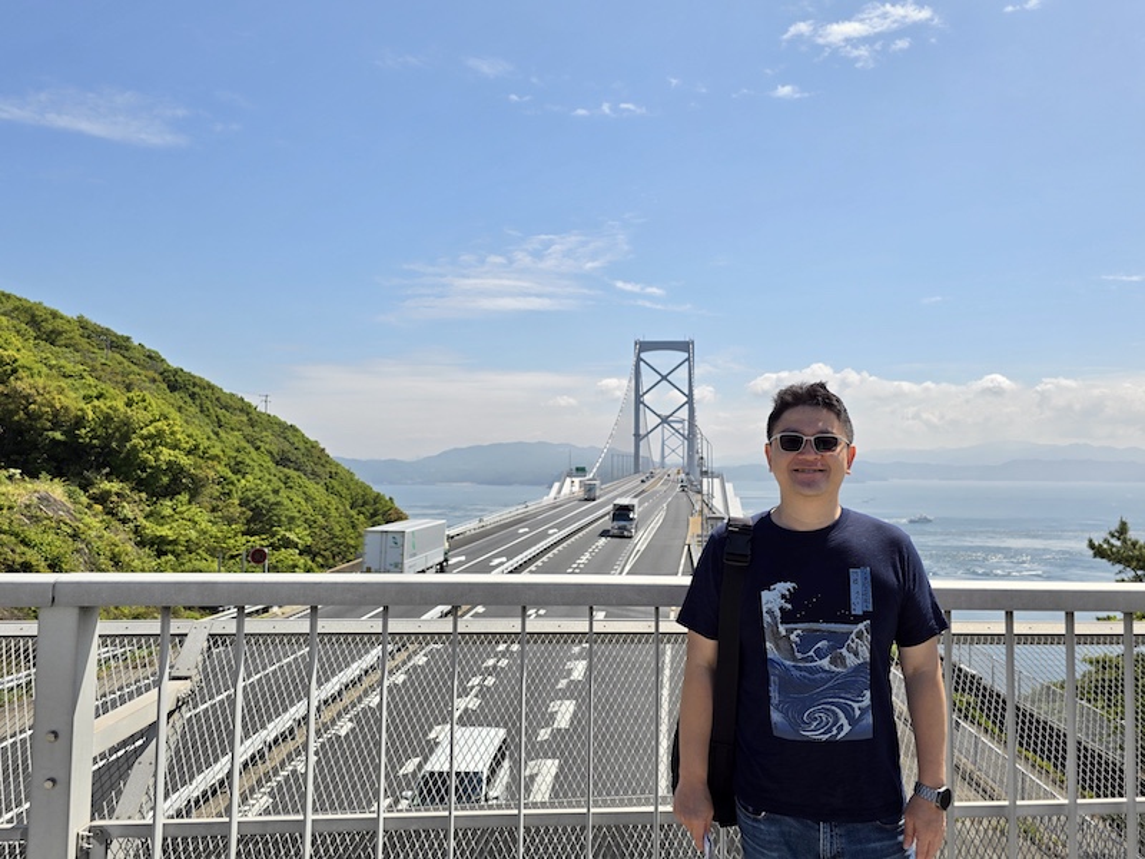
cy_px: 430
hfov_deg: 73.9
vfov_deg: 58.9
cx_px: 572
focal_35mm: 23
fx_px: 761
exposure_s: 1/836
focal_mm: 6.3
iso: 12
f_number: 1.7
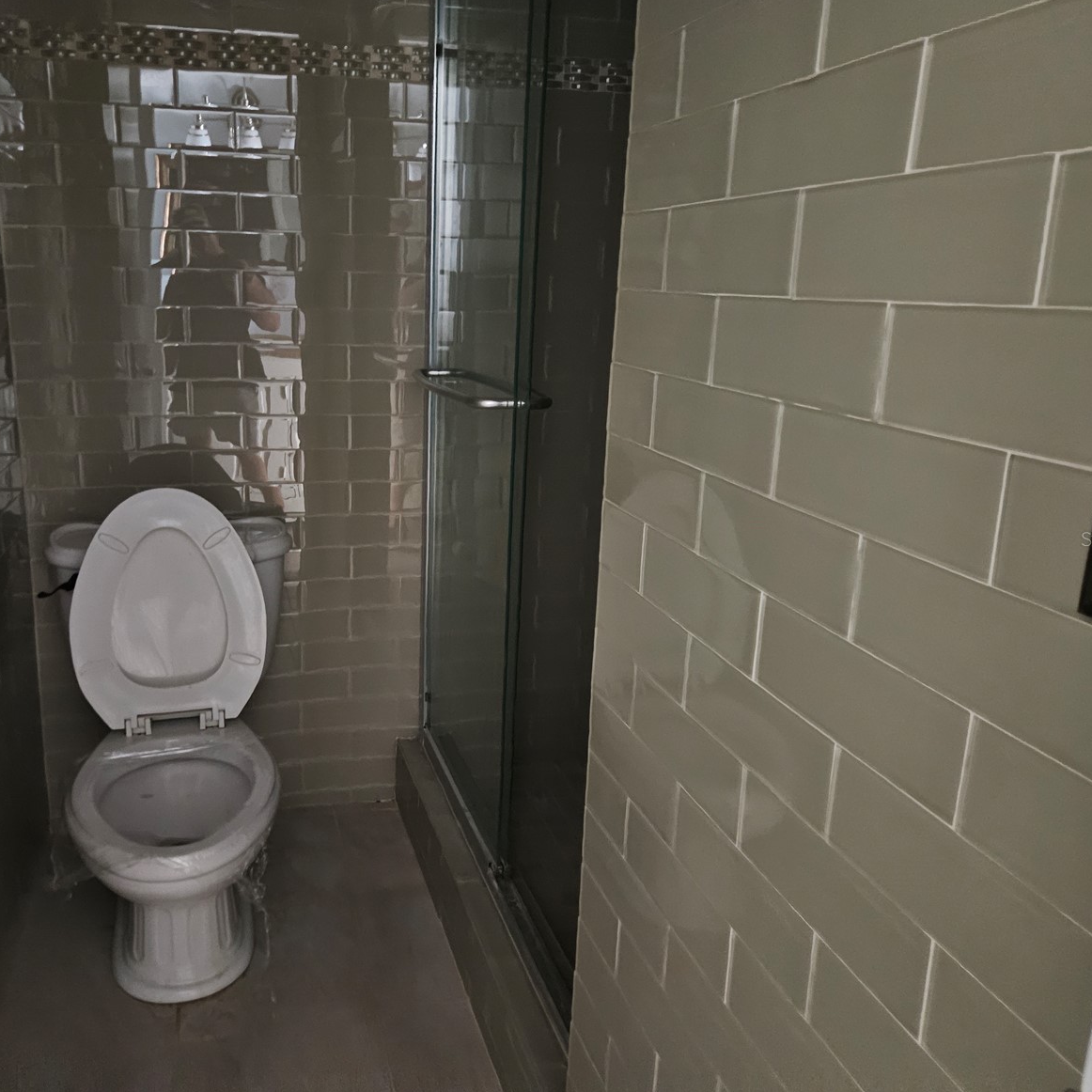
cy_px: 538
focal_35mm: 28
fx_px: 999
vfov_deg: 57.3
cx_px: 418
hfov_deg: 56.7
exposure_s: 1/15
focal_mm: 5.4
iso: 1600
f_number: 1.8
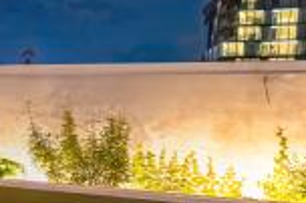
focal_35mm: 71
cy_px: 133
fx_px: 603
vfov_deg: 19.1
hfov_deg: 14.4
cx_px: -463
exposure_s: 1/60
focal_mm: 12
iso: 8000
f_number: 2.8
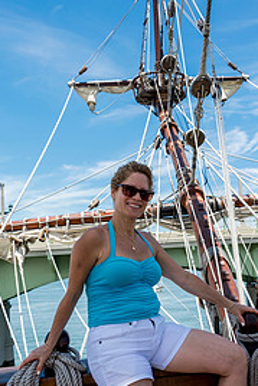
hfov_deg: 28.6
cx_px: 151
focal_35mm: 47
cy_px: 212
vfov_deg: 41.8
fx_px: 505
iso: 125
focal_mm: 28
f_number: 8
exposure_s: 1/250
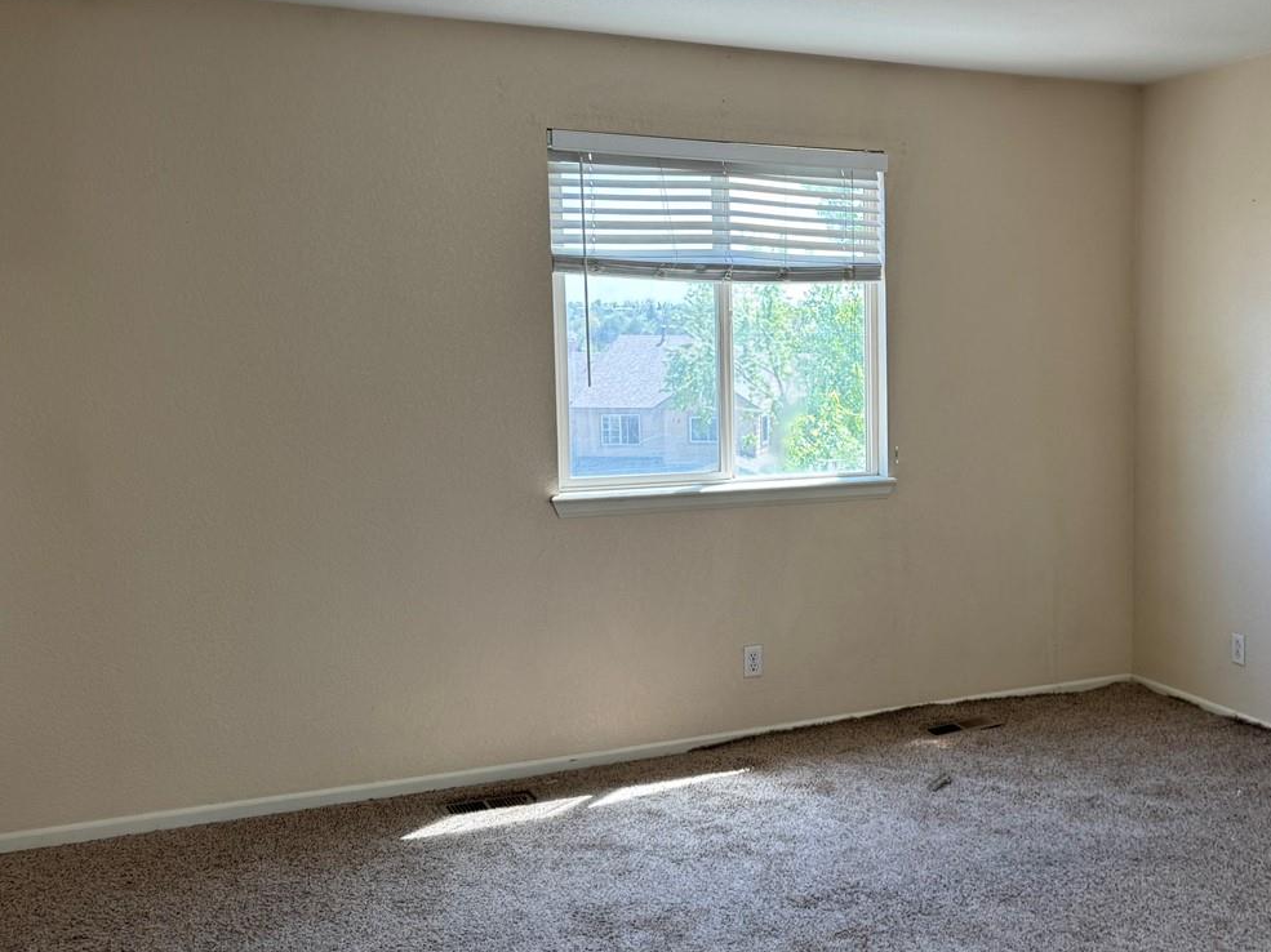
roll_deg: +0.5
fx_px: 1431
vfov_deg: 36.8
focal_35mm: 39
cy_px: 467
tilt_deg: -6.1
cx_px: 960
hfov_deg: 46.1
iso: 80
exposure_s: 1/161
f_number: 1.78
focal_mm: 6.76
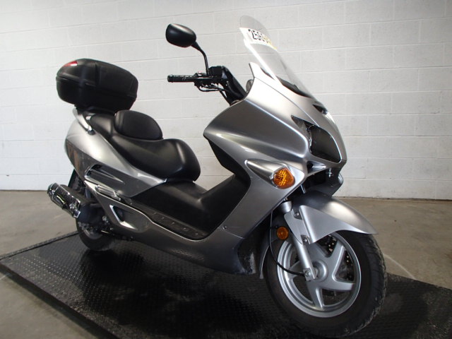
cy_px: 170
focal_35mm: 28
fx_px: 366
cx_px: 226
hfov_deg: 63.4
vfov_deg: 49.7
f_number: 3.9
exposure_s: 1/30
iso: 250
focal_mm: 5
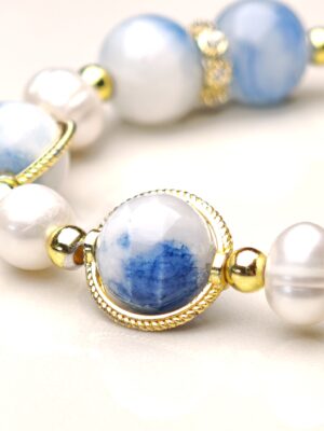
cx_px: 162
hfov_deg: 7.4
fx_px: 2496
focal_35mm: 200
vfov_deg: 9.9
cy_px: 216
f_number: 1.8
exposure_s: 1/475
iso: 50
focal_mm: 11.5
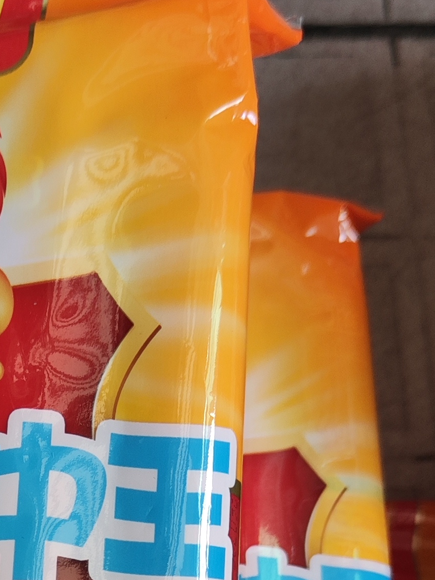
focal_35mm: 87
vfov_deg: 21.0
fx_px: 1458
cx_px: 18
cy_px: 688
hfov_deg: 16.7
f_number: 1.88
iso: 67
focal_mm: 5.59
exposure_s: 1/100
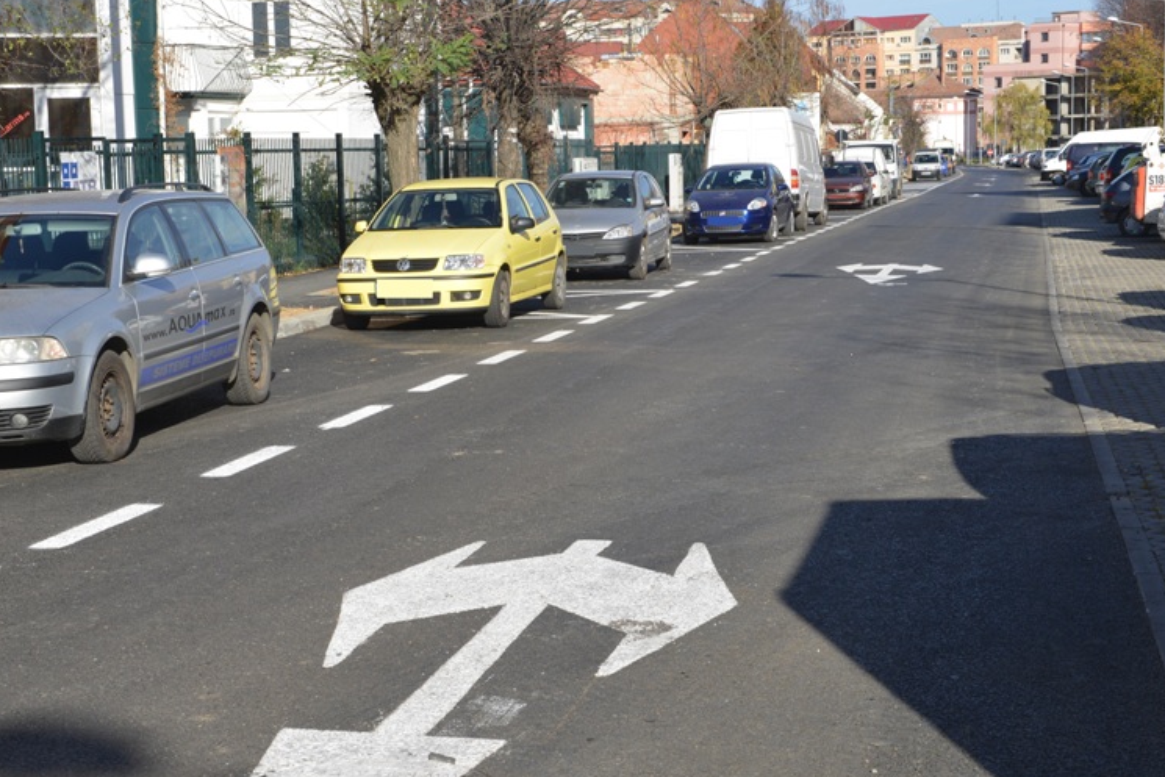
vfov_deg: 20.6
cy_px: 448
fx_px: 2136
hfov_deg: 30.5
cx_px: 522
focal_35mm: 66
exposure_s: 1/125
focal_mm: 48
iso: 200
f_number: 14
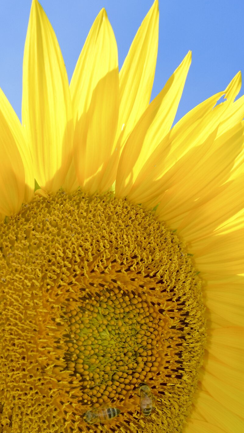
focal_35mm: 74
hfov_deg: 16.2
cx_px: 63
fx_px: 851
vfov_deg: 28.0
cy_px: 344
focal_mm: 28
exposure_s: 1/125
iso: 100
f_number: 8
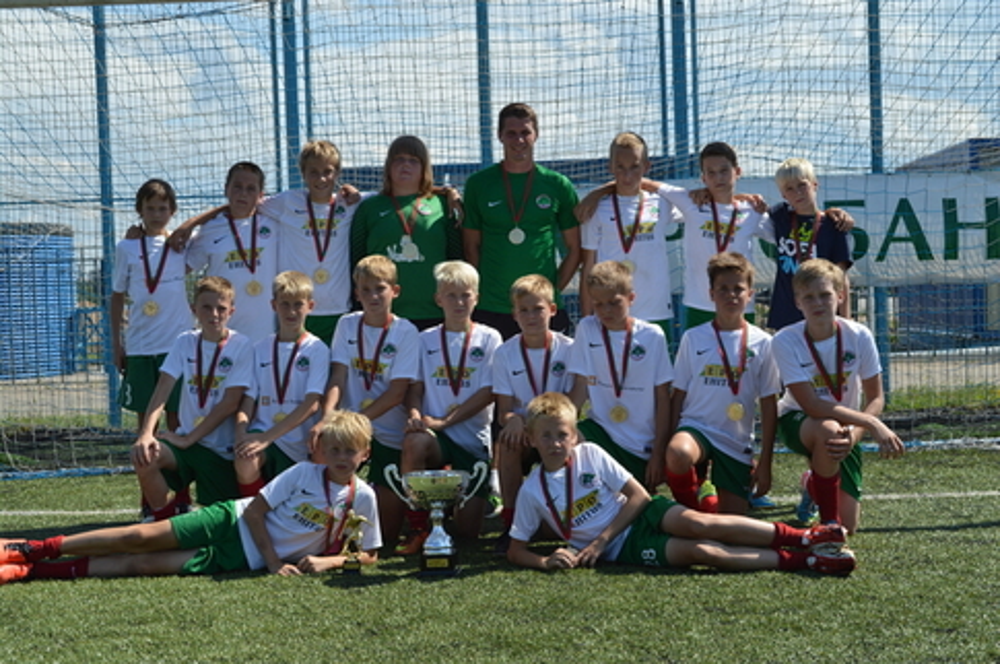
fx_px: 1456
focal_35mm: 52
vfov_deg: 25.7
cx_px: 500
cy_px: 332
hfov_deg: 37.9
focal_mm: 35
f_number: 8
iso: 100
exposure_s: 1/250
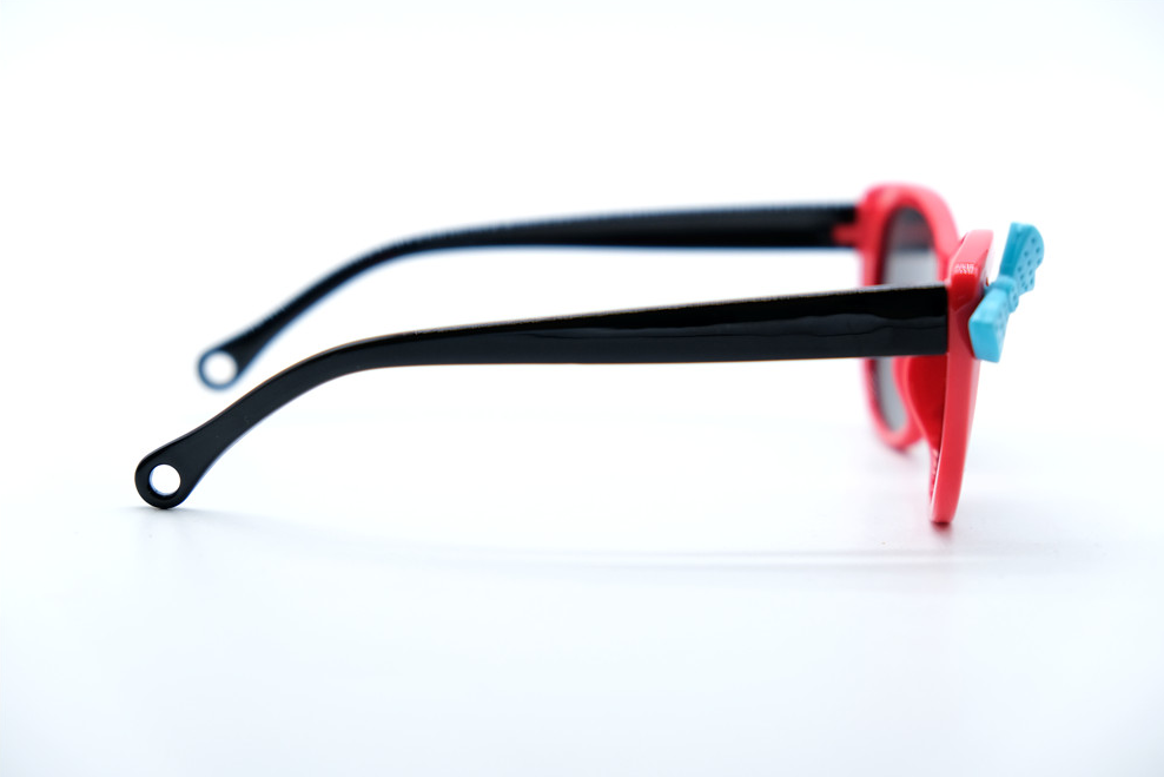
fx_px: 2716
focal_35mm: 84
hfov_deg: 24.2
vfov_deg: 16.3
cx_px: 587
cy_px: 387
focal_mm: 55
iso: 640
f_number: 4
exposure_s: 1/1000
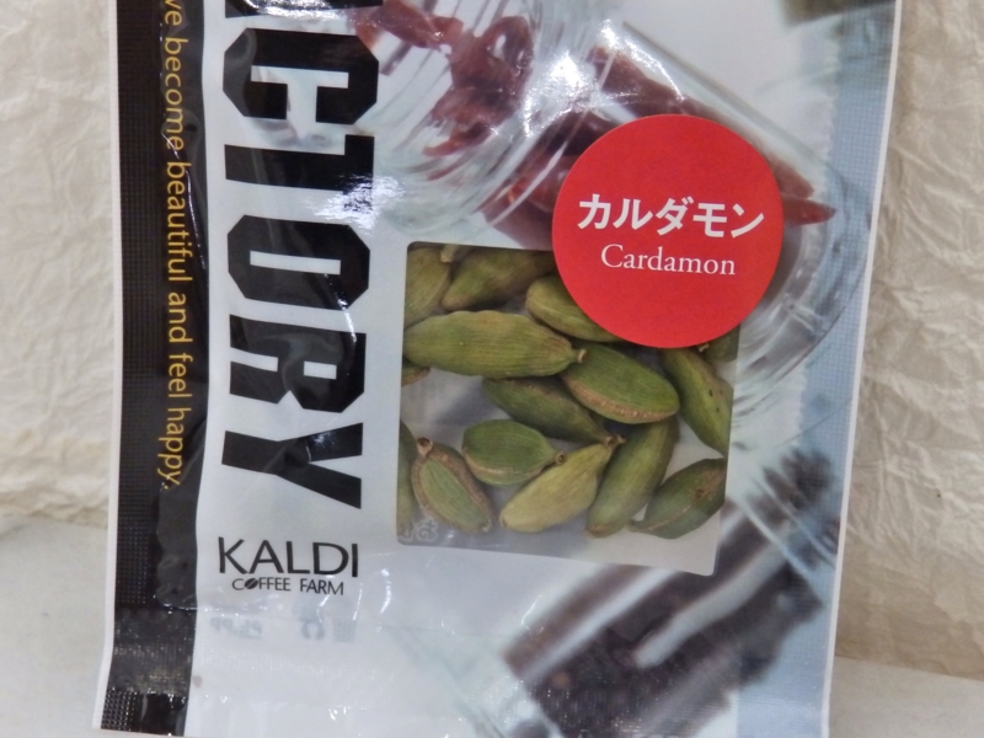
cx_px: 492
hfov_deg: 36.2
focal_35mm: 53
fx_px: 1507
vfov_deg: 27.5
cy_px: 369
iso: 640
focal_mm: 9.6
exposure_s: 1/40
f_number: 4.4
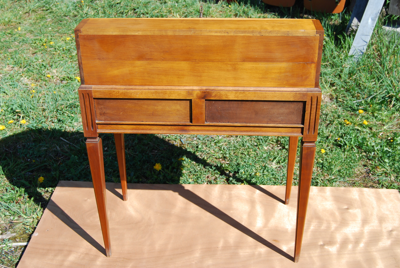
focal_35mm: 46
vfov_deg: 29.0
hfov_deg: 42.3
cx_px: 200
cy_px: 134
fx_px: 517
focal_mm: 31
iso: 100
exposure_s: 1/200
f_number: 7.1
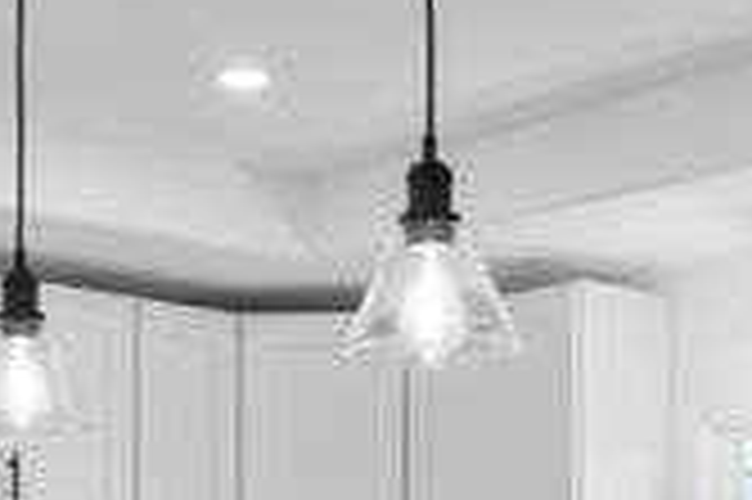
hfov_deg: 19.5
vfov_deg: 12.4
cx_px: 306
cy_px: 725
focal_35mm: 105
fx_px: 2191
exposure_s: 1/6
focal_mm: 35
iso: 200
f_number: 9
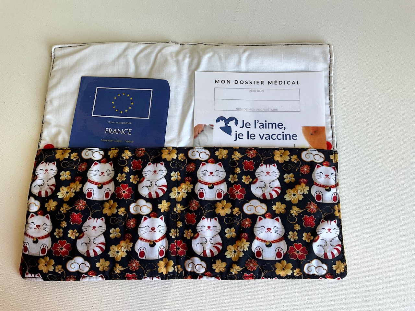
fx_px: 348
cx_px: 208
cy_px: 156
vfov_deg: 48.2
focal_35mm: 29
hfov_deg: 61.7
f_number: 1.8
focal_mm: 3
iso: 25
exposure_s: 1/100
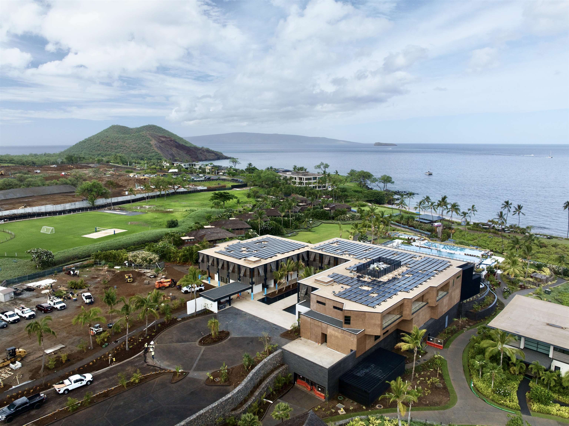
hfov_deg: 71.6
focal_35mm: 24
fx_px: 394
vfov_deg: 56.8
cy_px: 213
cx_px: 284
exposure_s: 1/100
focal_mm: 12.29
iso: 200
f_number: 5.6
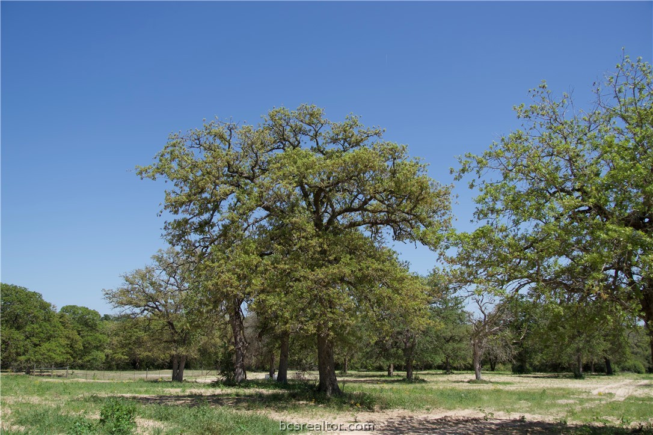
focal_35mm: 33
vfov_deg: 40.0
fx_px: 599
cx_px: 326
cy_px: 218
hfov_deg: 57.2
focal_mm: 22
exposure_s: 1/640
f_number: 5
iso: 100
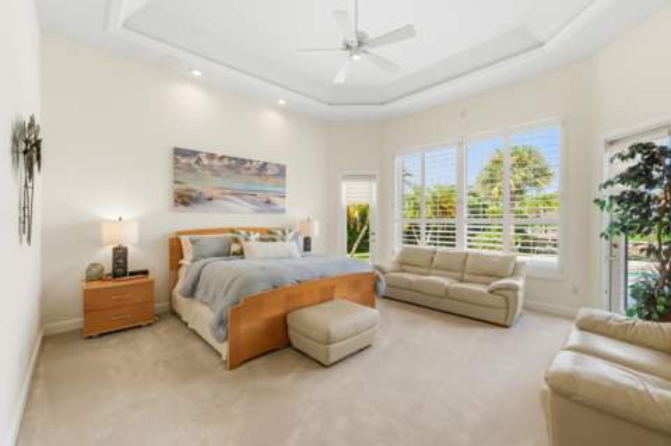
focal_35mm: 14
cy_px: 223
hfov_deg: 104.3
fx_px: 261
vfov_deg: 81.1
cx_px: 336
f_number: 9
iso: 250
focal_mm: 14
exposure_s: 1/20
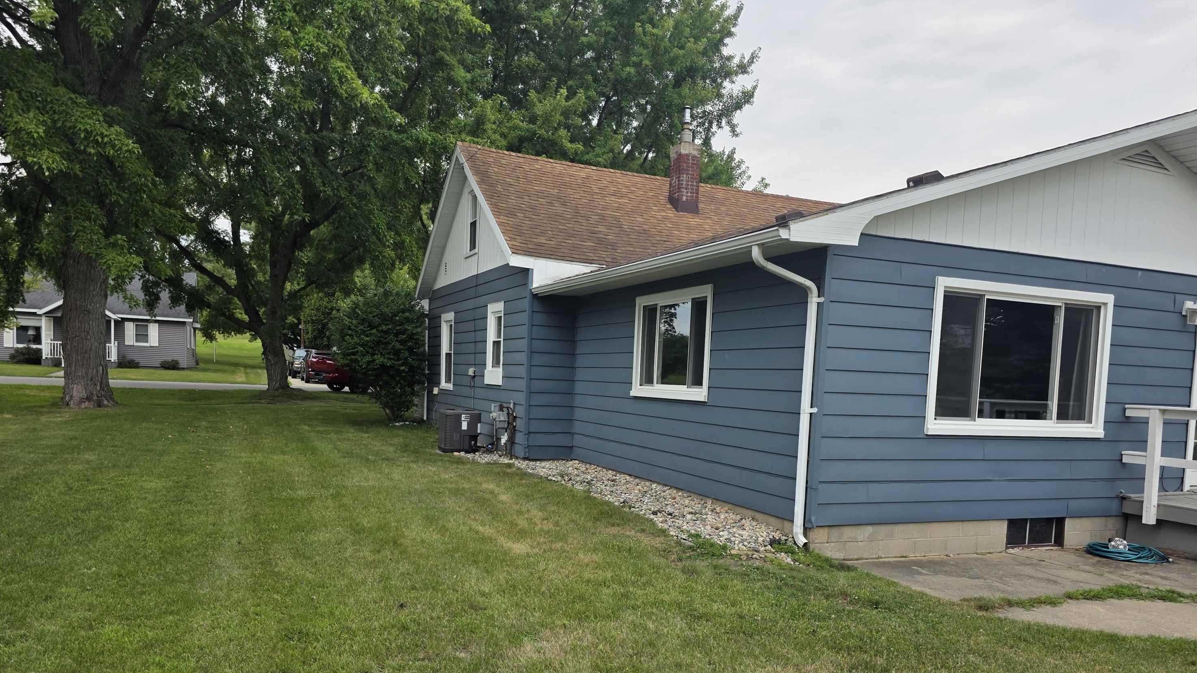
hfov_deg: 71.9
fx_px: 825
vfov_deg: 43.8
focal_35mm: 26
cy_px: 444
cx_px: 597
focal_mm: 6.3
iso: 80
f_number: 1.7
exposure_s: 1/2071
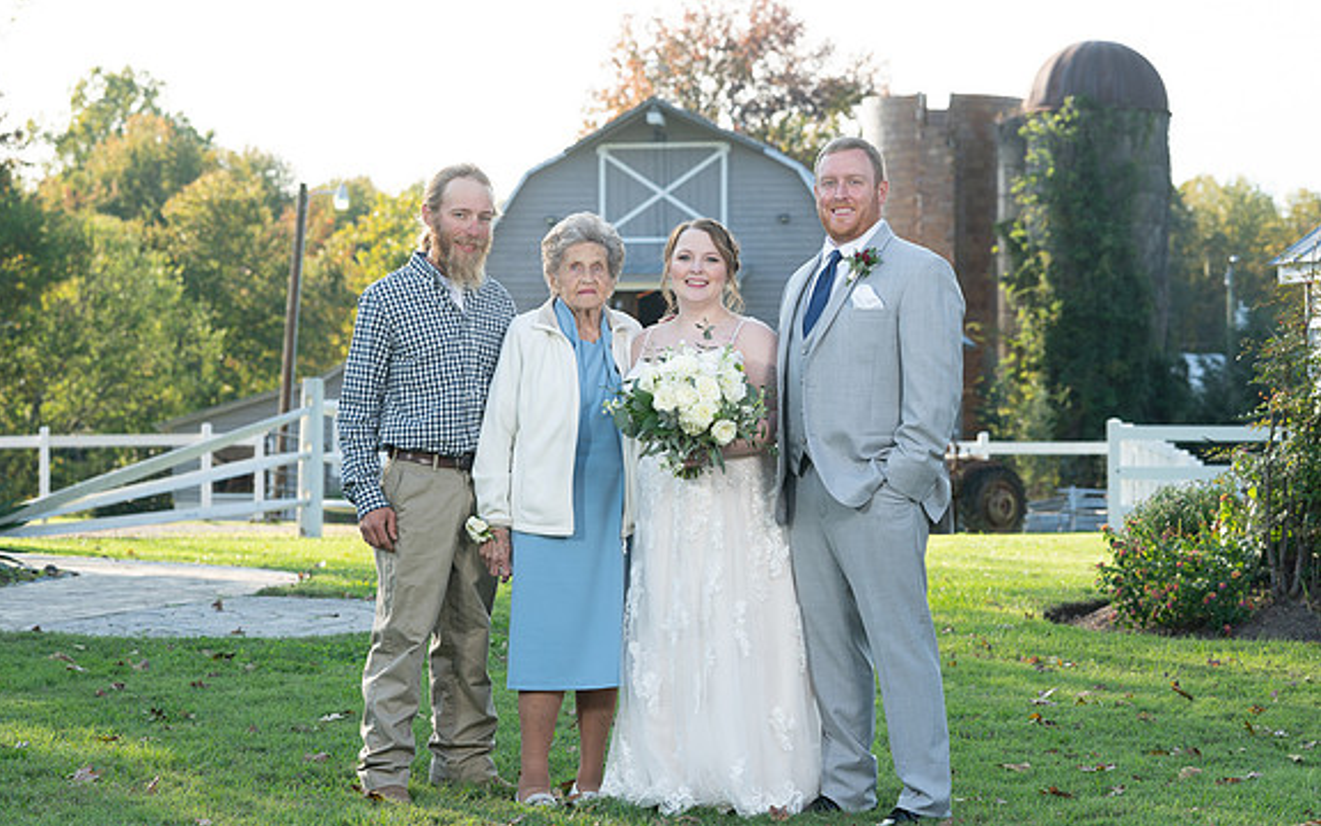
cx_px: 687
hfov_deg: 21.4
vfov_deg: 13.5
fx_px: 3492
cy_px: 377
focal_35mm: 97
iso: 200
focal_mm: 87
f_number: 5.6
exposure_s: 1/200
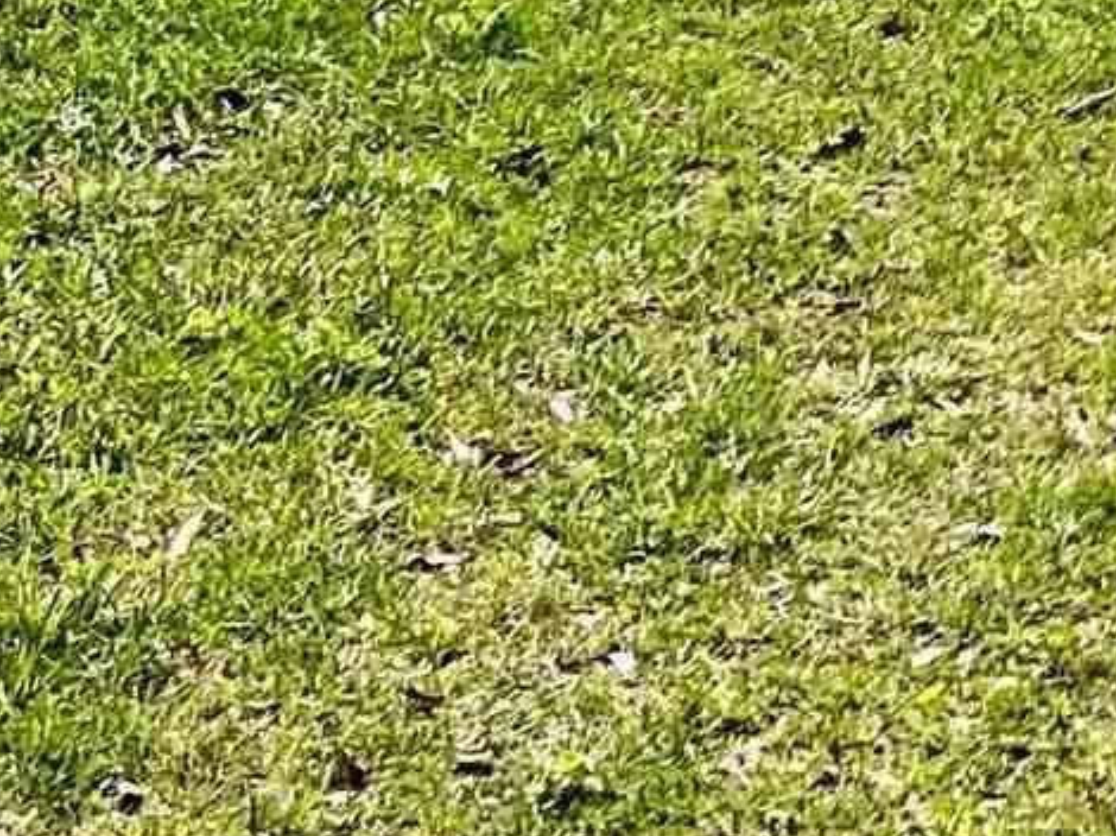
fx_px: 5478
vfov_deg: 8.0
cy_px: -1223
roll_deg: +1.1
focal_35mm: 170
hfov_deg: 10.4
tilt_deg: -2.5
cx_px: 2431
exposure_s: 1/6579
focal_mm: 5.7
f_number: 1.5
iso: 50
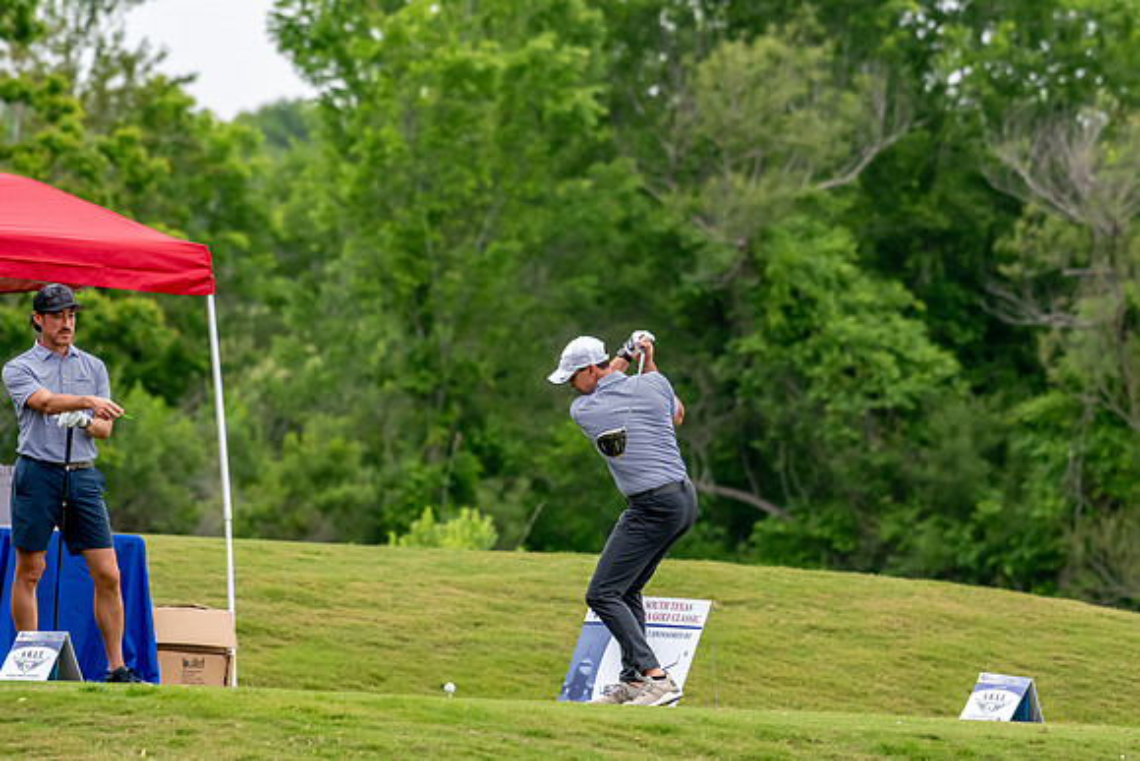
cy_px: 380
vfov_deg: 3.2
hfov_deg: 4.7
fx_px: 13778
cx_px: 570
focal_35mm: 435
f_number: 5.6
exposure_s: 1/2000
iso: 1800
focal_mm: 290
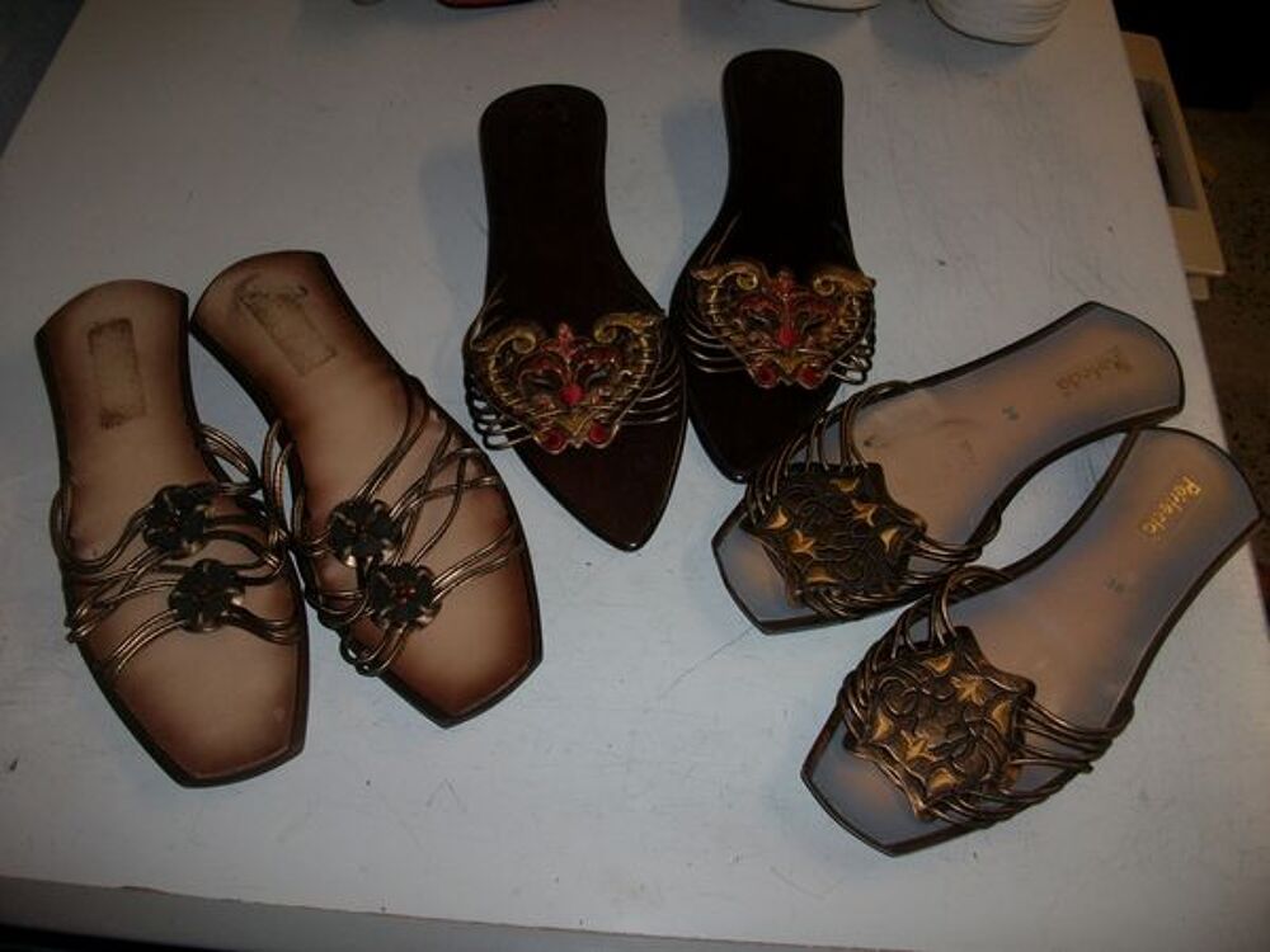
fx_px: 1174
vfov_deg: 44.2
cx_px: 635
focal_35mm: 32
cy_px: 476
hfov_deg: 56.8
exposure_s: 1/40
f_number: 2.9
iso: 80
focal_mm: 5.7
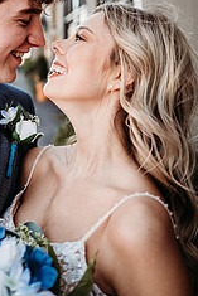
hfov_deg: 28.0
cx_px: 14
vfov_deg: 39.9
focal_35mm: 46
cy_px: 37
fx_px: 379
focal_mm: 24
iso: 160
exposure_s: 1/320
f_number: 2
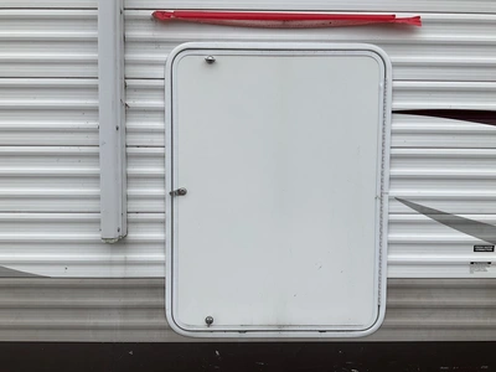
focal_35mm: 29
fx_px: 416
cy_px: 186
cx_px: 248
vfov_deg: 48.2
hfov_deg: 61.7
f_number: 1.8
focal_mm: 3
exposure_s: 1/978
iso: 25
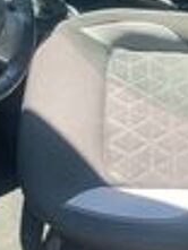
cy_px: 49
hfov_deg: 27.0
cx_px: 111
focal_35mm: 54
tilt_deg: -51.8
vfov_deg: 34.4
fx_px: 391
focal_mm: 3.99
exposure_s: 1/121
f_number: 1.8
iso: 25
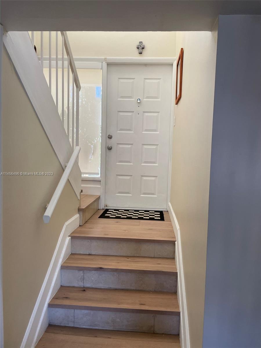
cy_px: 174
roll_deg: -1.6
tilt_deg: -3.2
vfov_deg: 67.3
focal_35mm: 26
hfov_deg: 53.1
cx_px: 130
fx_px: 261
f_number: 1.6
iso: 100
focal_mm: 4.2
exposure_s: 1/120
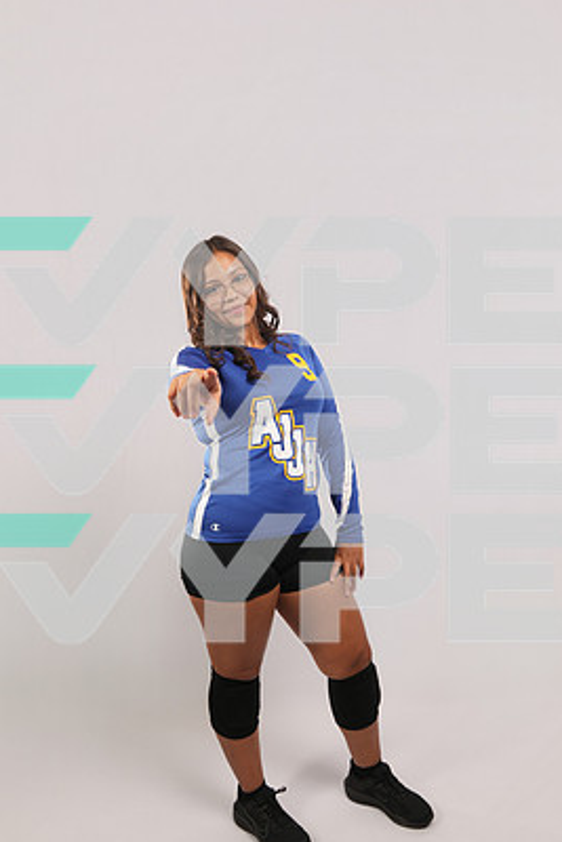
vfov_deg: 67.4
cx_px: 280
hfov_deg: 48.0
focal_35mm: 27
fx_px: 632
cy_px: 432
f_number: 7.1
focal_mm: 24
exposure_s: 1/100
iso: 200
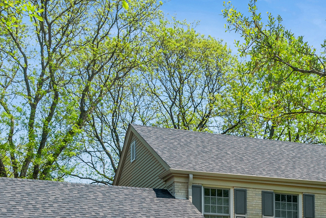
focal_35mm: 71
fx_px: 643
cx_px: 212
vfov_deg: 18.8
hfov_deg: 28.3
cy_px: 209
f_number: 8
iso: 400
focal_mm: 31
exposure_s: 1/1000
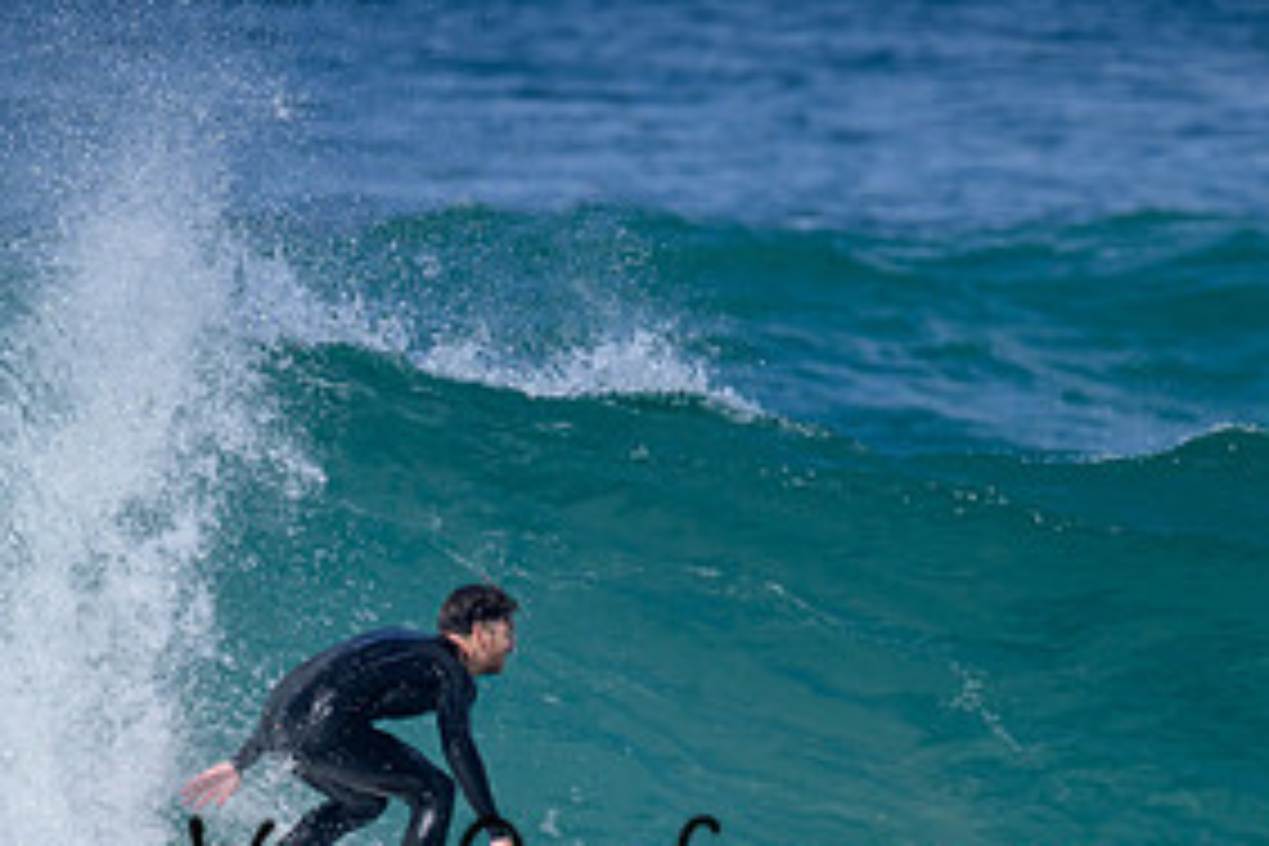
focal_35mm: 1256
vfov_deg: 1.1
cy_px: 848
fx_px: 44271
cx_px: 652
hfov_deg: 1.6
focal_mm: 610
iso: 560
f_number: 11
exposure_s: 1/2000
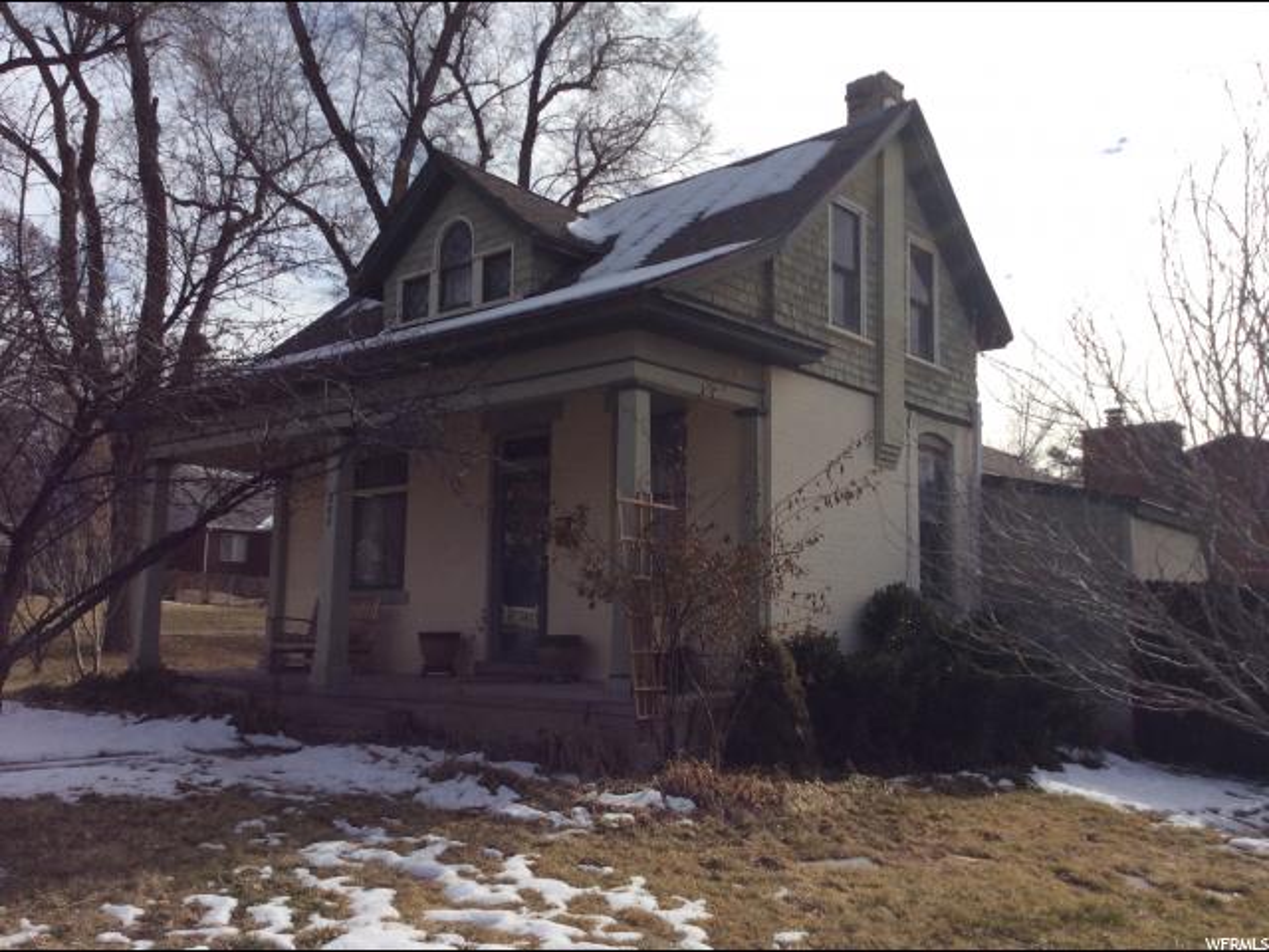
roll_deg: -0.6
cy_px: 476
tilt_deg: +6.3
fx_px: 1173
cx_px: 634
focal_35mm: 32
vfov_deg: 44.2
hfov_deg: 56.8
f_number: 2.4
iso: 32
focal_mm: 3.3
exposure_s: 1/2604
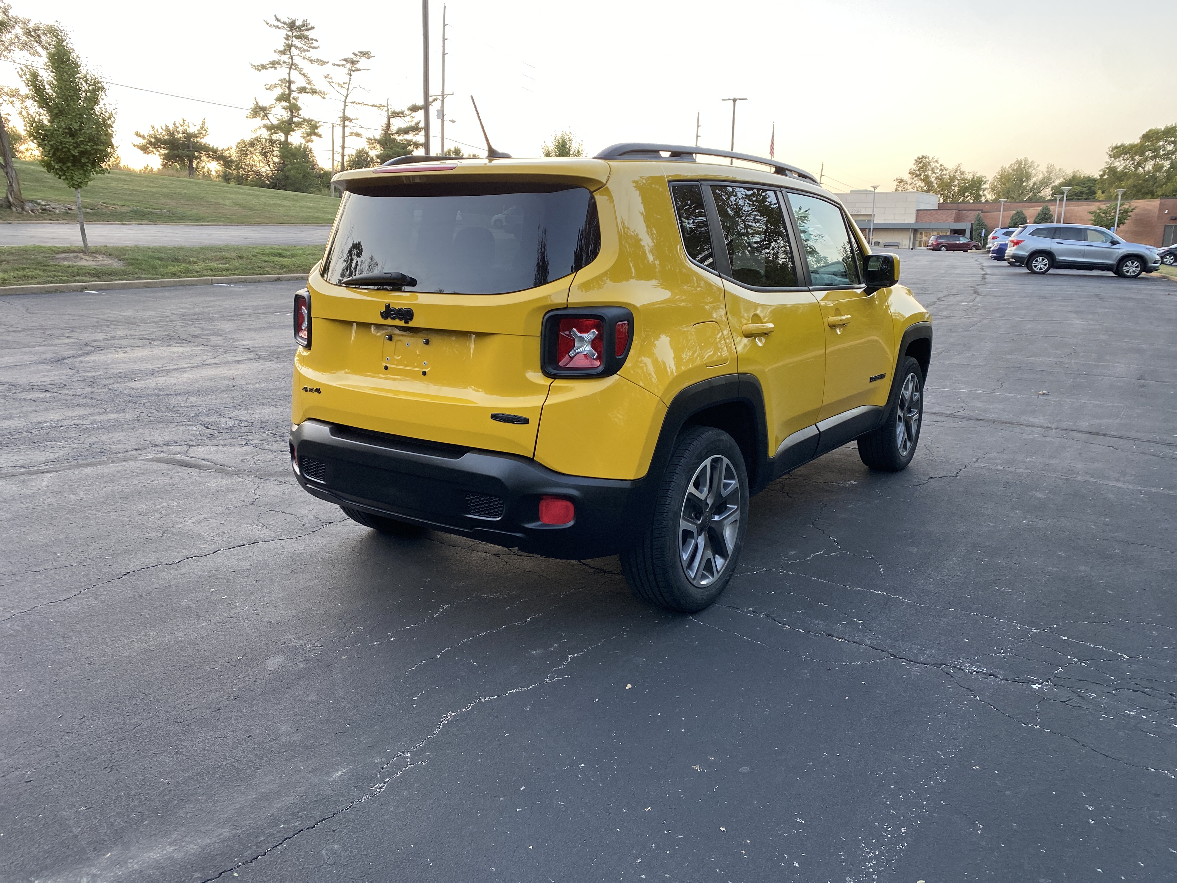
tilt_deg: -12.3
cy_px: 442
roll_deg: -1.4
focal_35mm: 26
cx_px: 588
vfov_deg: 53.1
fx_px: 884
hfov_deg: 67.3
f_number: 1.8
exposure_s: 1/121
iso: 100
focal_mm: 4.25
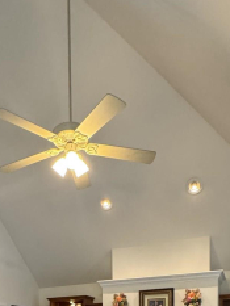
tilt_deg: -3.2
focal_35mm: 40
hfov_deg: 35.8
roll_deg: +0.5
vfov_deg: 36.8
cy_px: 361
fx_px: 354
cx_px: 87
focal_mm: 2.22
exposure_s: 1/60
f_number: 2.2
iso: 400
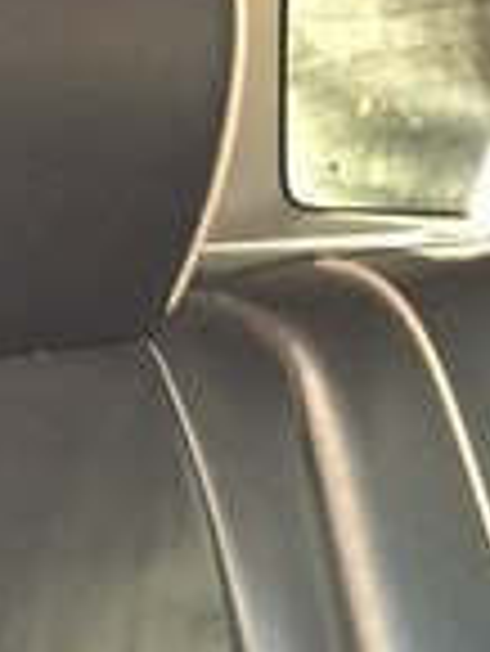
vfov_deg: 19.0
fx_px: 1866
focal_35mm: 99
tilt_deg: -16.3
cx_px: 108
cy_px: 728
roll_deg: +2.1
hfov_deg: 14.9
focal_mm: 4.15
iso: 160
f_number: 2.2
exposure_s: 1/33
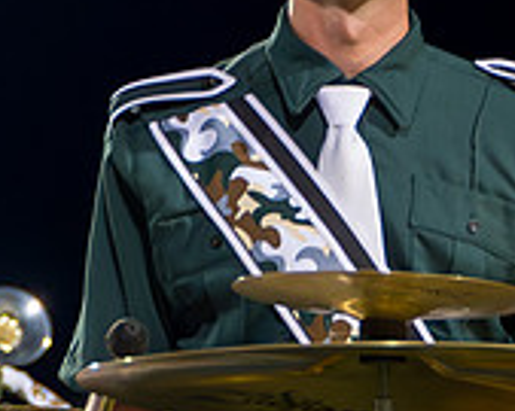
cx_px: 400
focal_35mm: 299
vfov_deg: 5.2
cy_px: 57
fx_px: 4555
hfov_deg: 6.5
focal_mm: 78
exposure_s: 1/160
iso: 3200
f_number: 5.3
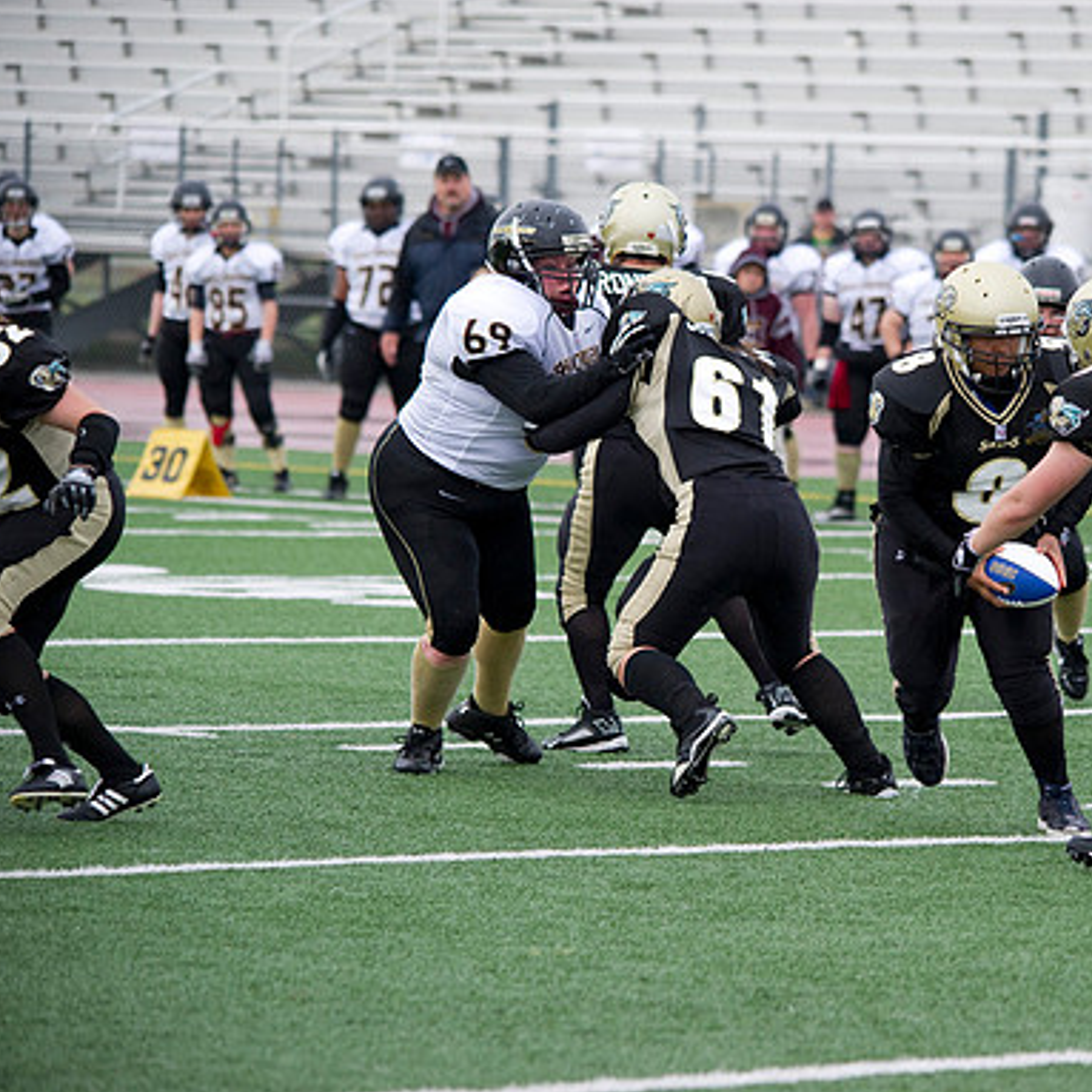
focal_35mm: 296
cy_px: 547
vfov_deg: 5.9
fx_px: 10564
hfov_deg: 5.9
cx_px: 781
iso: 2200
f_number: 5.6
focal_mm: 230
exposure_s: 1/1000
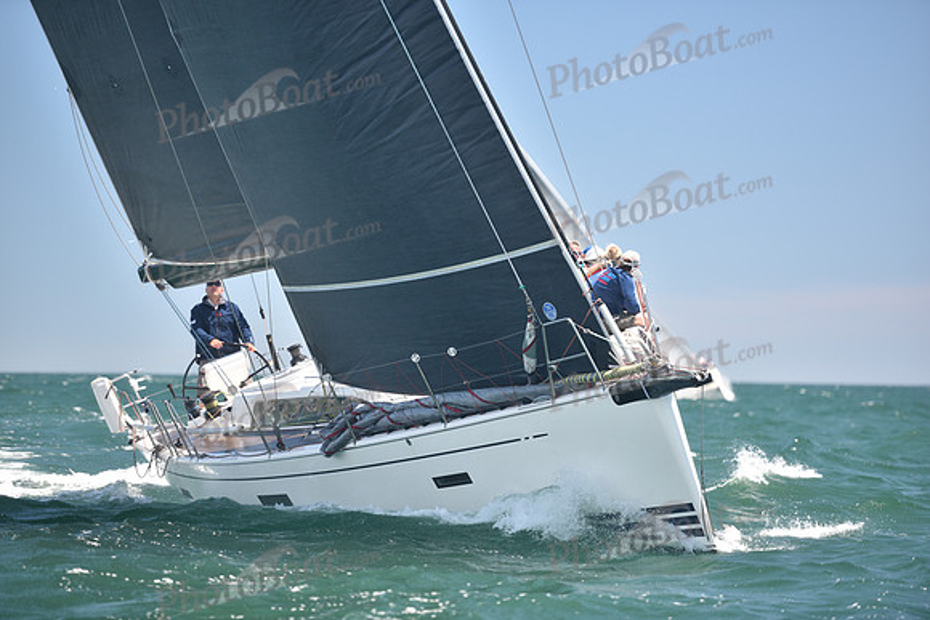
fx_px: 4263
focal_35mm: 165
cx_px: 465
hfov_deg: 12.4
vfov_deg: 8.3
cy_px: 310
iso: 320
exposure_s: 1/800
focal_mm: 165
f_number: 3.2
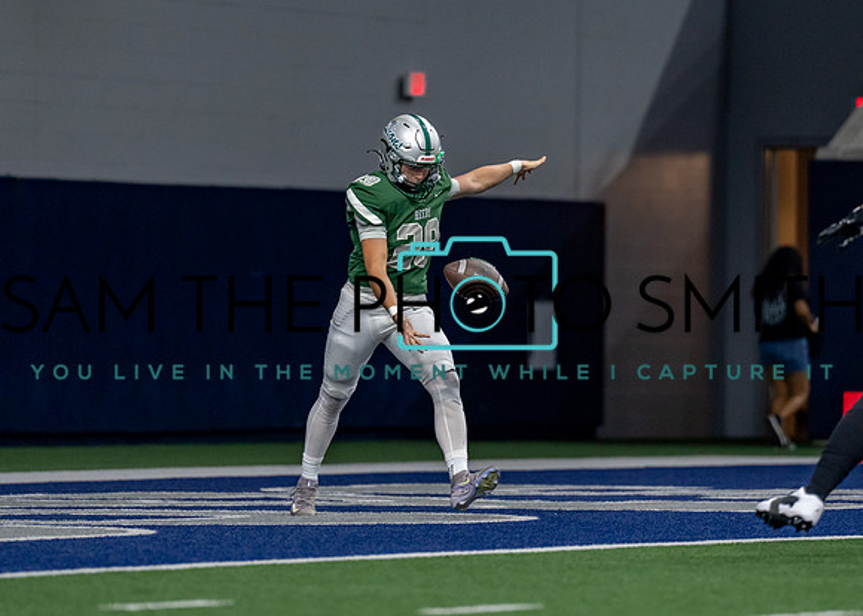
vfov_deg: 4.0
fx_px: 8870
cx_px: 496
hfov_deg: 5.6
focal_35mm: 362
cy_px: 250
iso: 1250
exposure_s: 1/1000
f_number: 2.8
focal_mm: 200
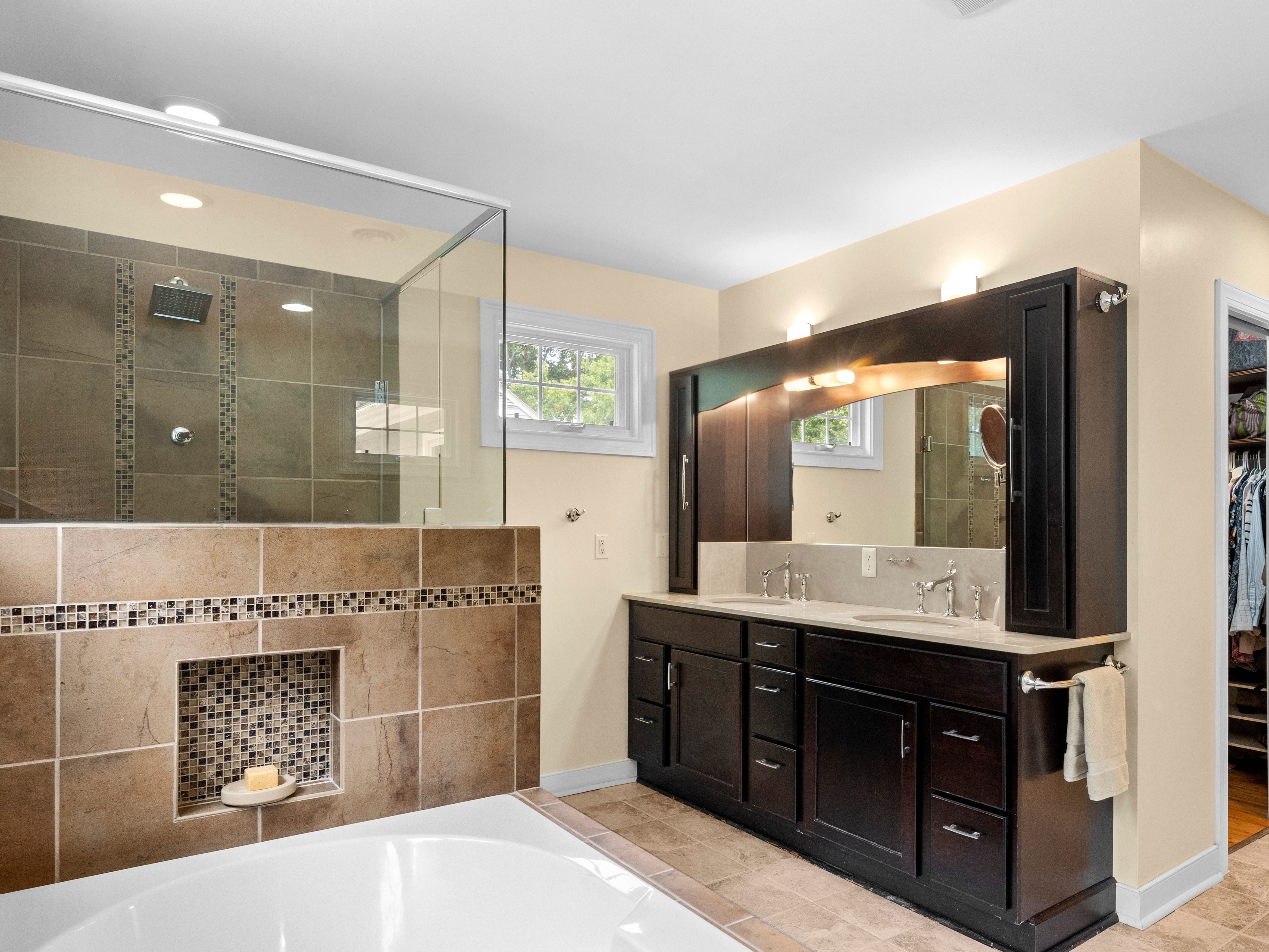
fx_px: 802
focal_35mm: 22
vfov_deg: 61.3
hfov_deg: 76.5
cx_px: 701
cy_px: 526
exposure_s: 1/15
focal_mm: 17.7
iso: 1600
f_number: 9
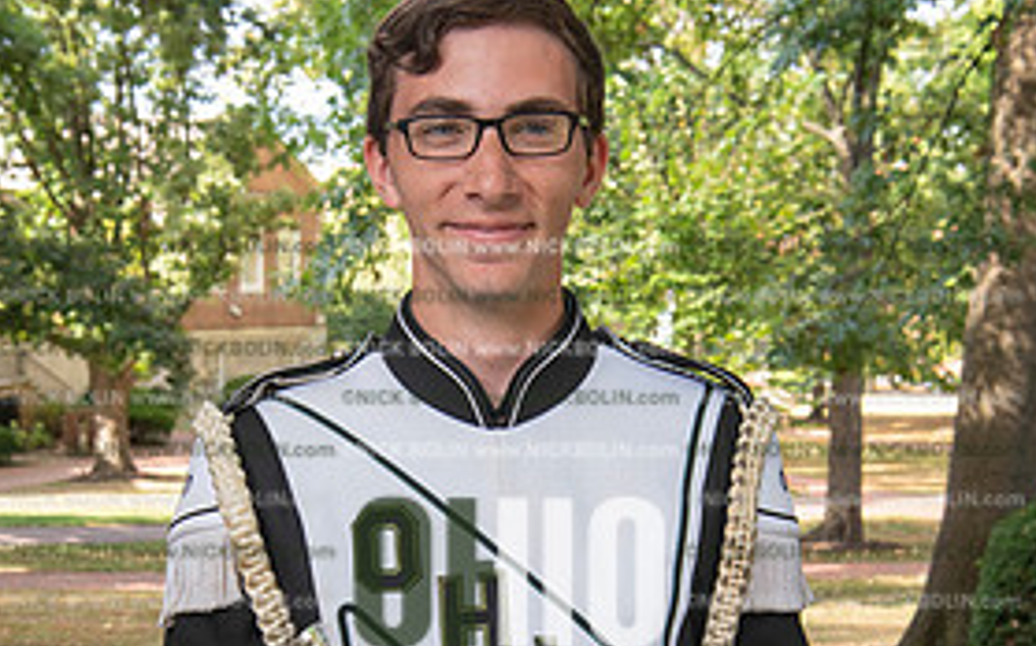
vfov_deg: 18.5
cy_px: 601
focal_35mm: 69
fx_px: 1947
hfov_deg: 29.8
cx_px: 509
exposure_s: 1/100
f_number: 8
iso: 500
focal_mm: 42
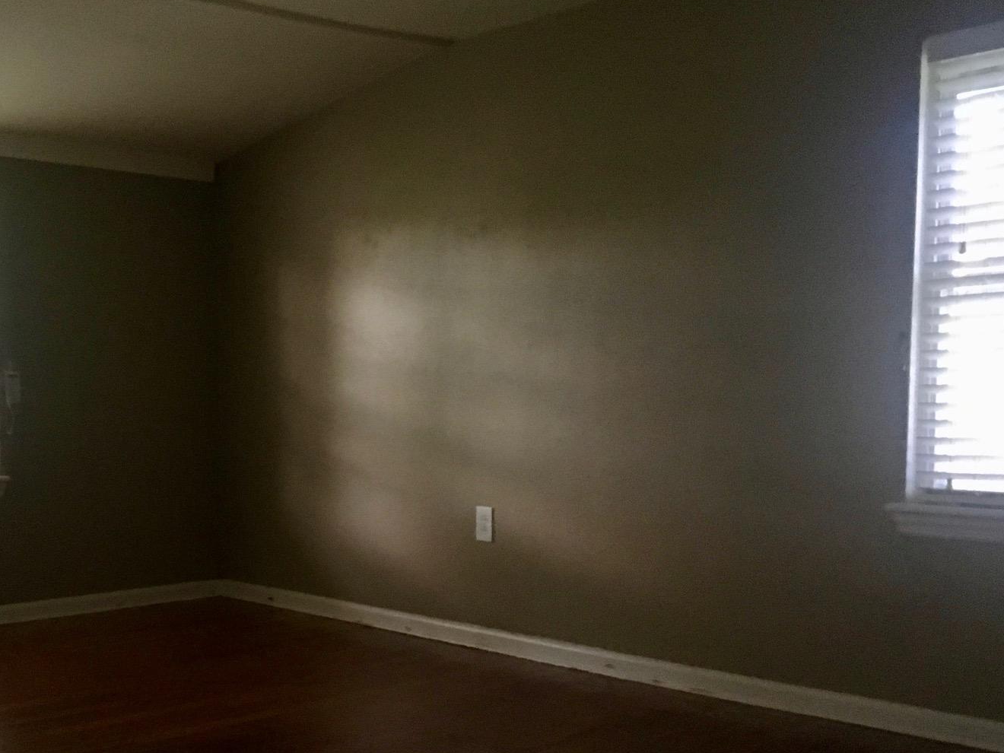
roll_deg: -0.4
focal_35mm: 45
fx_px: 1305
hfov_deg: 41.6
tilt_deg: -5.9
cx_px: 340
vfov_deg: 31.9
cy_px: 511
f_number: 2.2
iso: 250
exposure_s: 1/15
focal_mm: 4.15
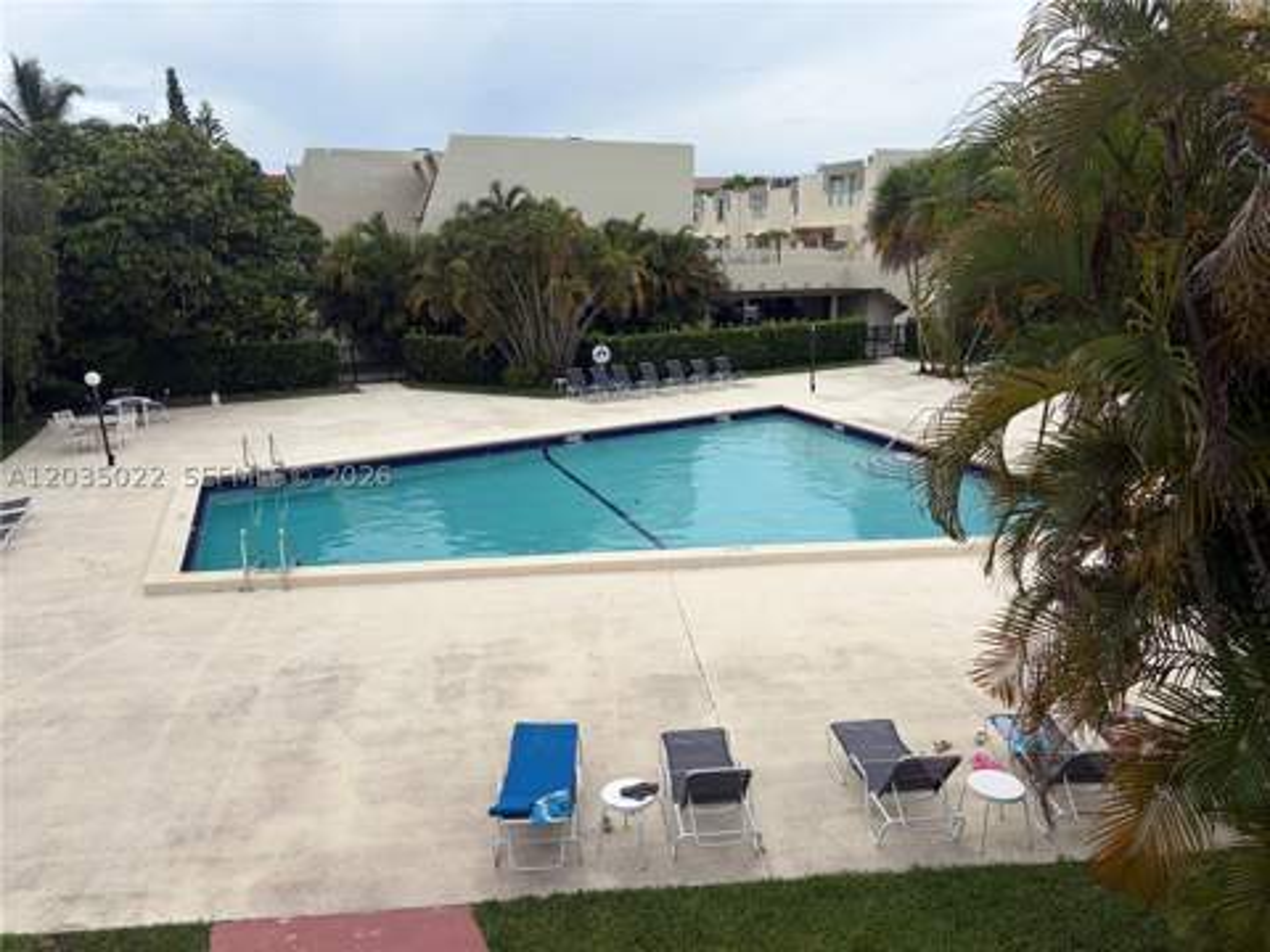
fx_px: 954
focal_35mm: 26
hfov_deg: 67.3
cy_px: 476
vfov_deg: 53.1
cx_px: 635
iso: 50
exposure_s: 1/2747
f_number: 1.6
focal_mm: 5.96
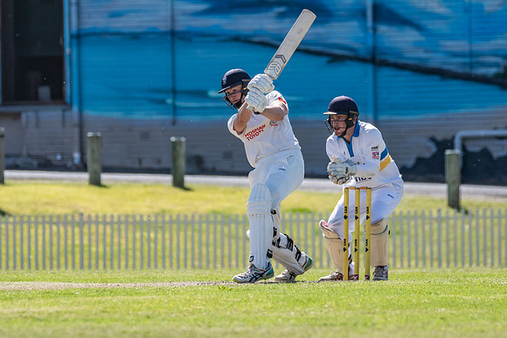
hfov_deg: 3.1
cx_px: 244
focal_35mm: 664
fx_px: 9350
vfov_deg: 2.1
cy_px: 176
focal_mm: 400
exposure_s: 1/2500
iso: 640
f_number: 7.1
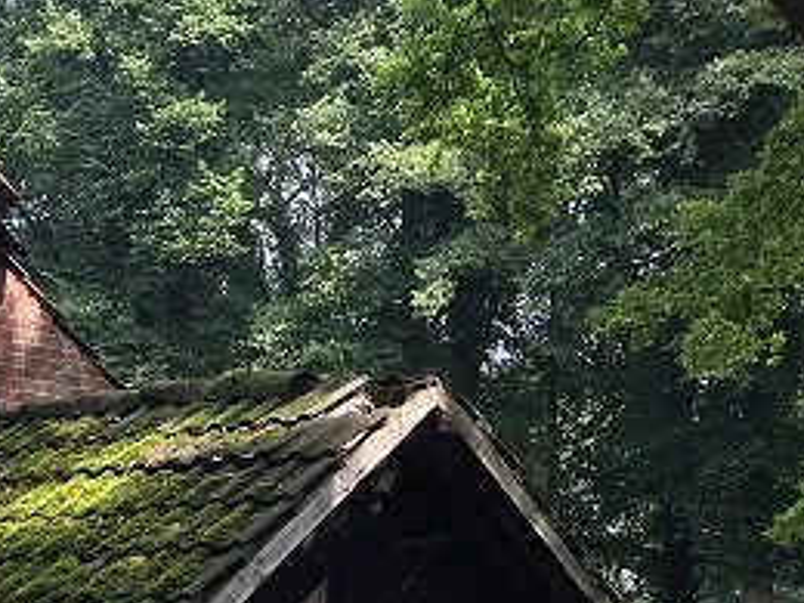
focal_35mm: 91
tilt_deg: +3.2
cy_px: 622
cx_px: -291
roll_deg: -0.9
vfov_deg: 15.9
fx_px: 2114
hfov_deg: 19.6
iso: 32
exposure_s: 1/373
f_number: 2.2
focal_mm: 4.15
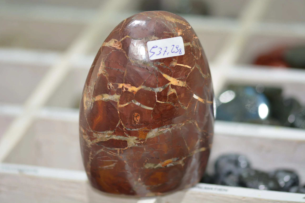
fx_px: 1335
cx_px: 152
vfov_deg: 8.7
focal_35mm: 158
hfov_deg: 13.0
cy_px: 102
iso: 200
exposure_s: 1/160
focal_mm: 105
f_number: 3.3
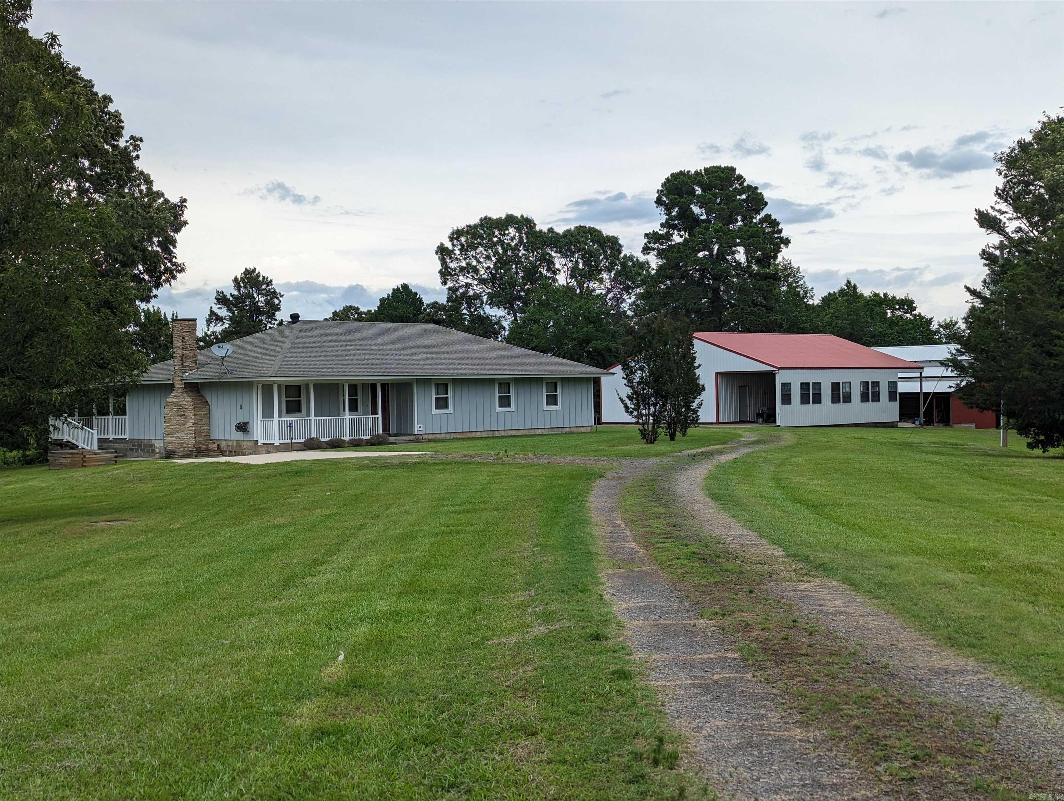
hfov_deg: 39.6
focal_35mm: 48
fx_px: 1477
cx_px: 532
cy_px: 400
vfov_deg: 30.3
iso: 47
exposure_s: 1/1949
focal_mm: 6.81
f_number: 1.85
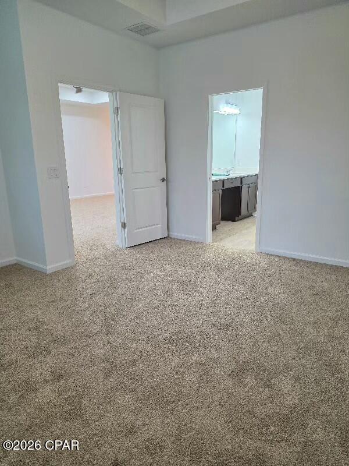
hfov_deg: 58.9
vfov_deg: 73.9
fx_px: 309
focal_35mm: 23
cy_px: 233
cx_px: 174
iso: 80
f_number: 1.4
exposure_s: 1/120
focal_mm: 6.5
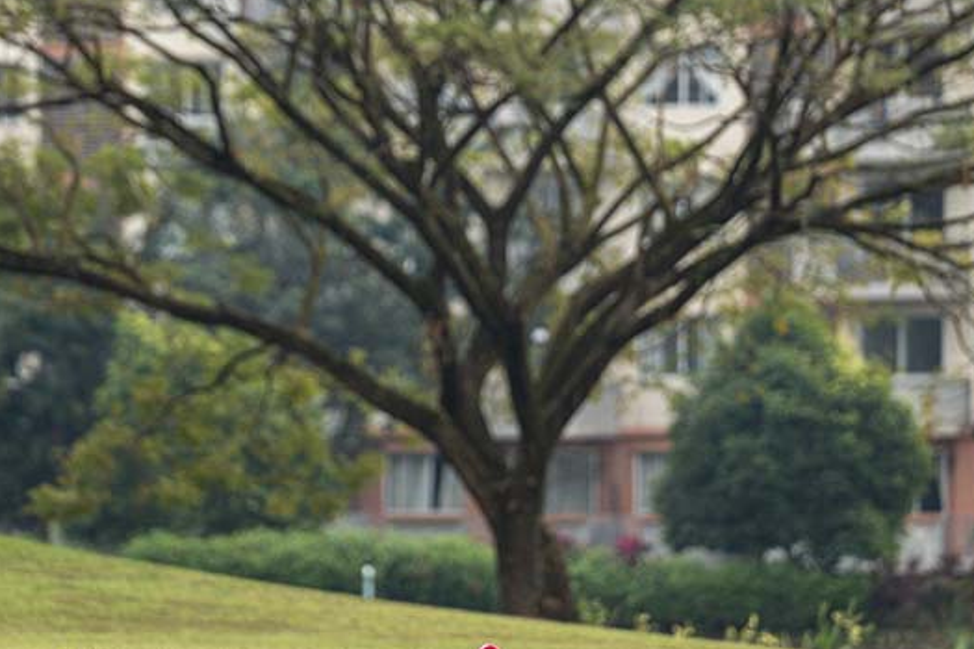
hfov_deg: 5.6
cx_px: 378
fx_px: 9902
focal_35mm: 366
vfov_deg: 3.8
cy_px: 187
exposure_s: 1/2000
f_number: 2.8
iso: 250
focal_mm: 200
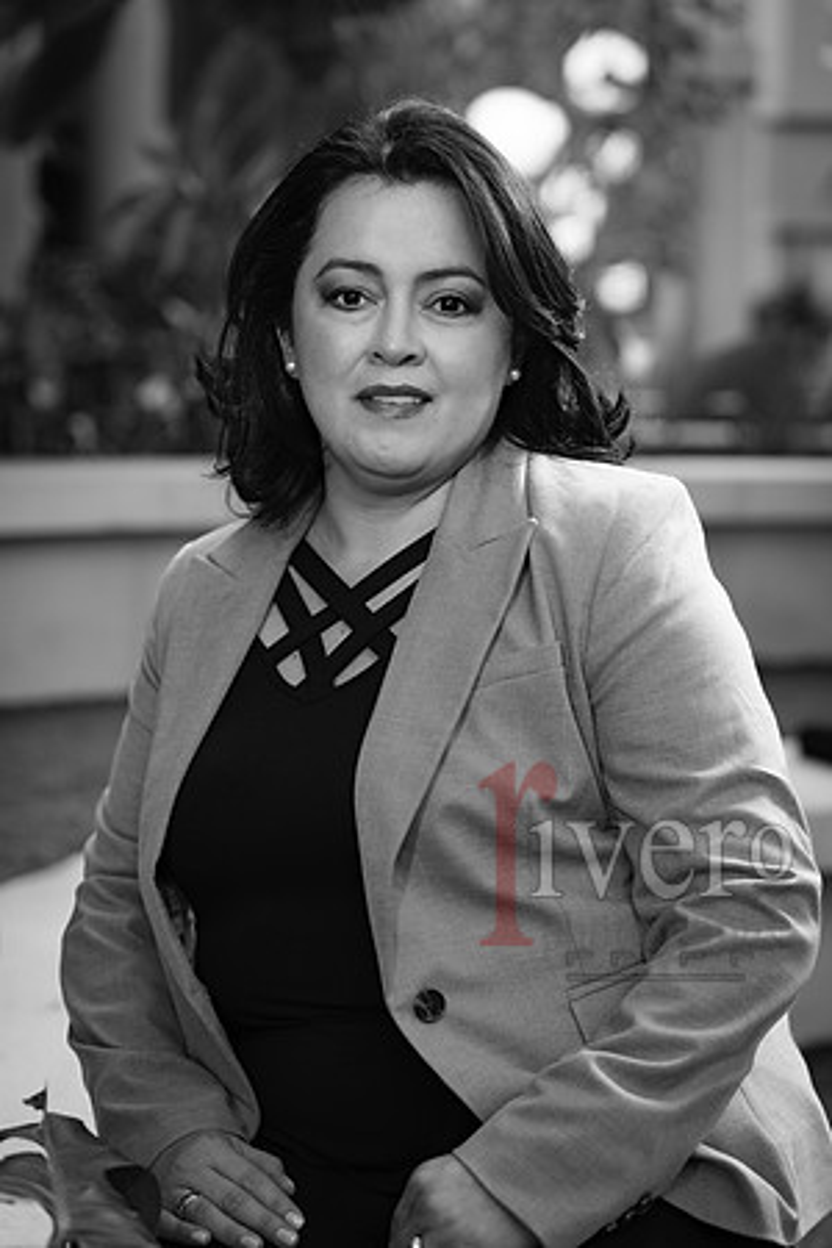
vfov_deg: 28.8
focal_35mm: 70
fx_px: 2426
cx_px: 416
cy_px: 624
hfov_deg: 19.5
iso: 160
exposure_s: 1/60
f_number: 2.8
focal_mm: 70
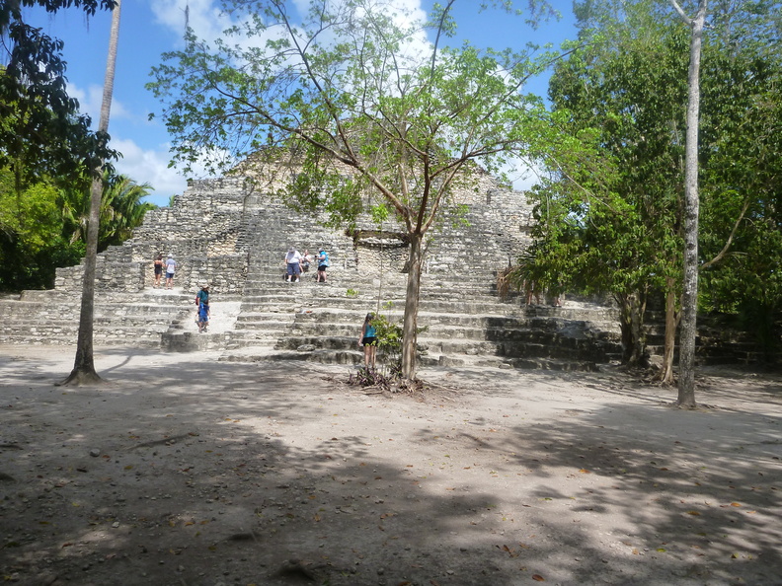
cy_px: 293
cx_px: 391
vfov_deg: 49.7
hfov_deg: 63.4
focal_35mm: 28
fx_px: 633
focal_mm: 4.9
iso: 160
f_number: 3.3
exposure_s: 1/800
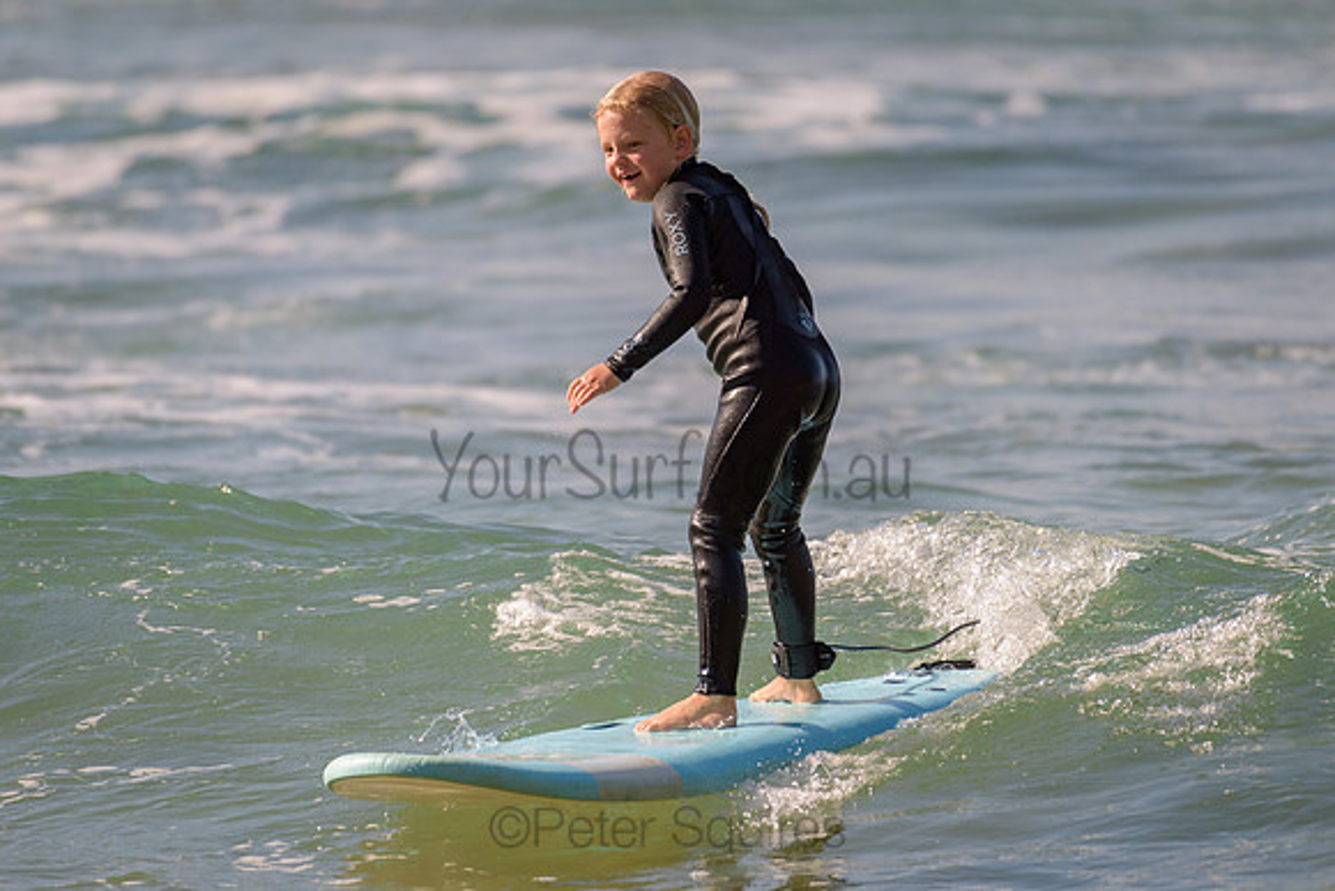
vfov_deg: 2.4
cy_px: 378
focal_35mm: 575
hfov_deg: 3.6
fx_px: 21340
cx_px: 714
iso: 220
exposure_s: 1/2000
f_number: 5.6
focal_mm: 500
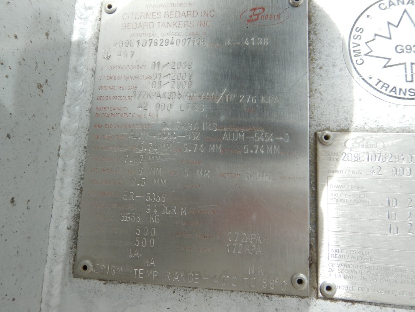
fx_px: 288
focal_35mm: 24
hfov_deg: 71.6
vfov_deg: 56.8
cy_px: 156
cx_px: 208
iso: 125
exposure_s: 1/1500
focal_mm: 4.3
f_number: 2.8
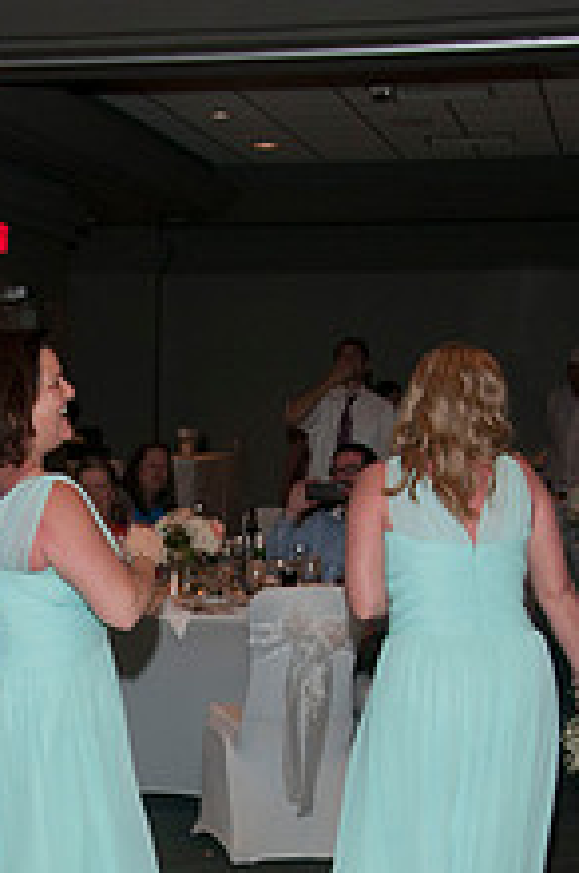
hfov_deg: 15.2
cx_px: 65
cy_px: 829
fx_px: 2154
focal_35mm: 89
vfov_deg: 22.2
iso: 400
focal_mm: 29
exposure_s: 1/60
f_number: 5.6
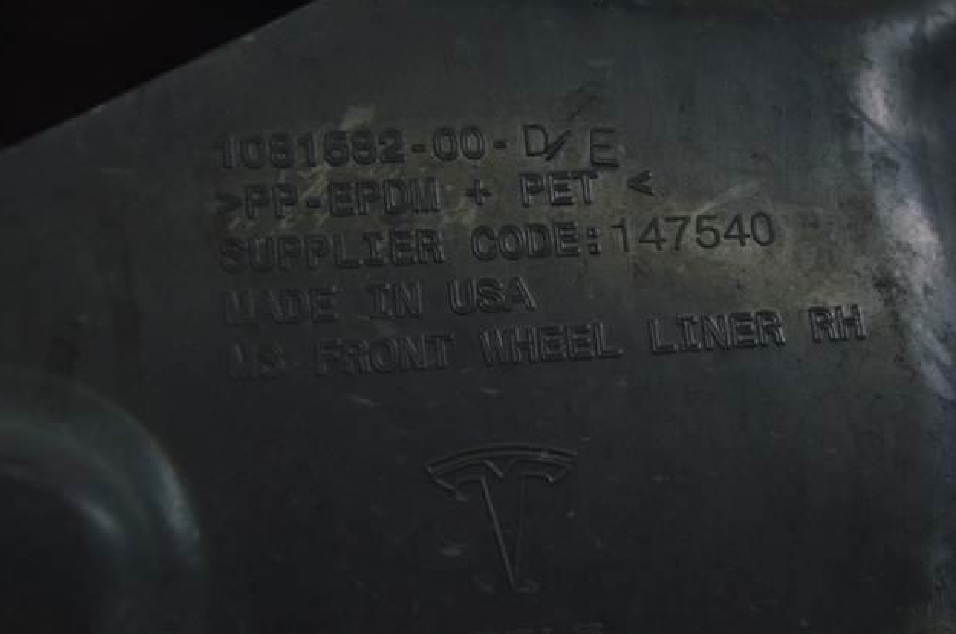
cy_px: 320
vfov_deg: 16.1
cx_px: 480
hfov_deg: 24.1
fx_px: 2241
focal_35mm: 85
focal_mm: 55
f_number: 5.6
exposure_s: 1/100
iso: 400
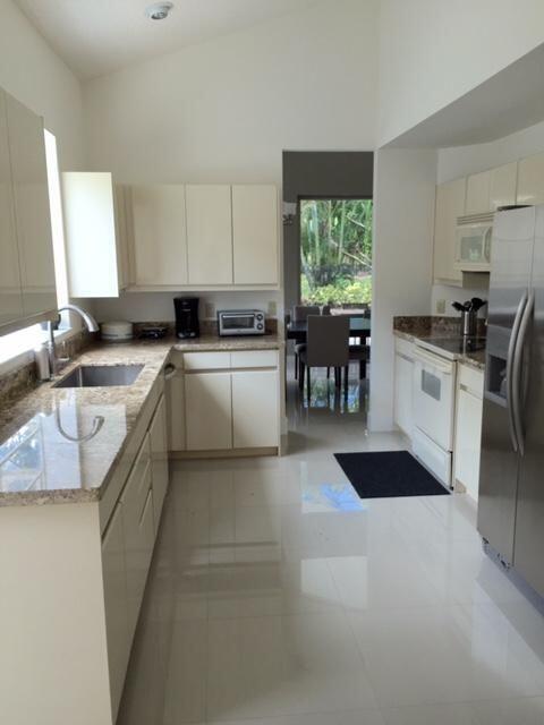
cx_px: 272
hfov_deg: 48.2
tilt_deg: -9.0
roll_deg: +1.0
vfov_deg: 61.7
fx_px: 608
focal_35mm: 29
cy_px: 362
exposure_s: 1/120
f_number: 2.2
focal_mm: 4.15
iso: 32
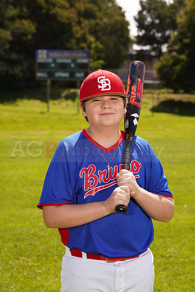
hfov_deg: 13.7
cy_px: 146
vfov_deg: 20.4
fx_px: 812
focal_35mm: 100
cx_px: 98
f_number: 9
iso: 100
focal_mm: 100
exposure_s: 1/160
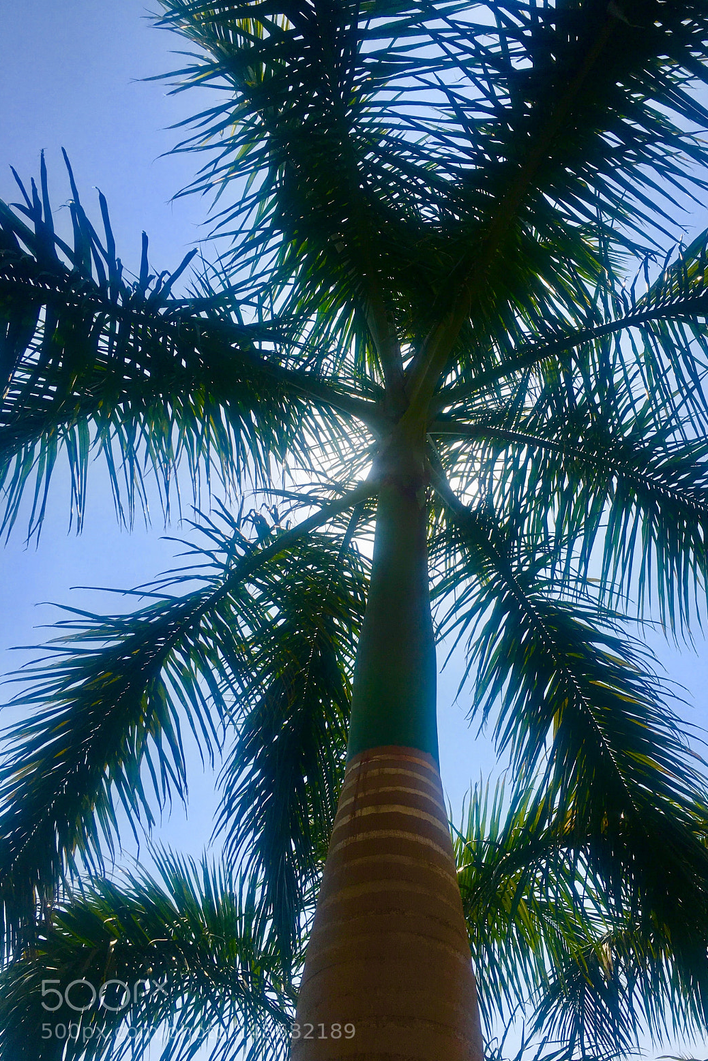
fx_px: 914
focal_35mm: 31
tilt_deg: +52.8
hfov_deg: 42.2
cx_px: 408
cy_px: 540
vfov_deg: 60.3
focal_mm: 4.15
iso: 25
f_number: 2.2
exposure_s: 1/3497
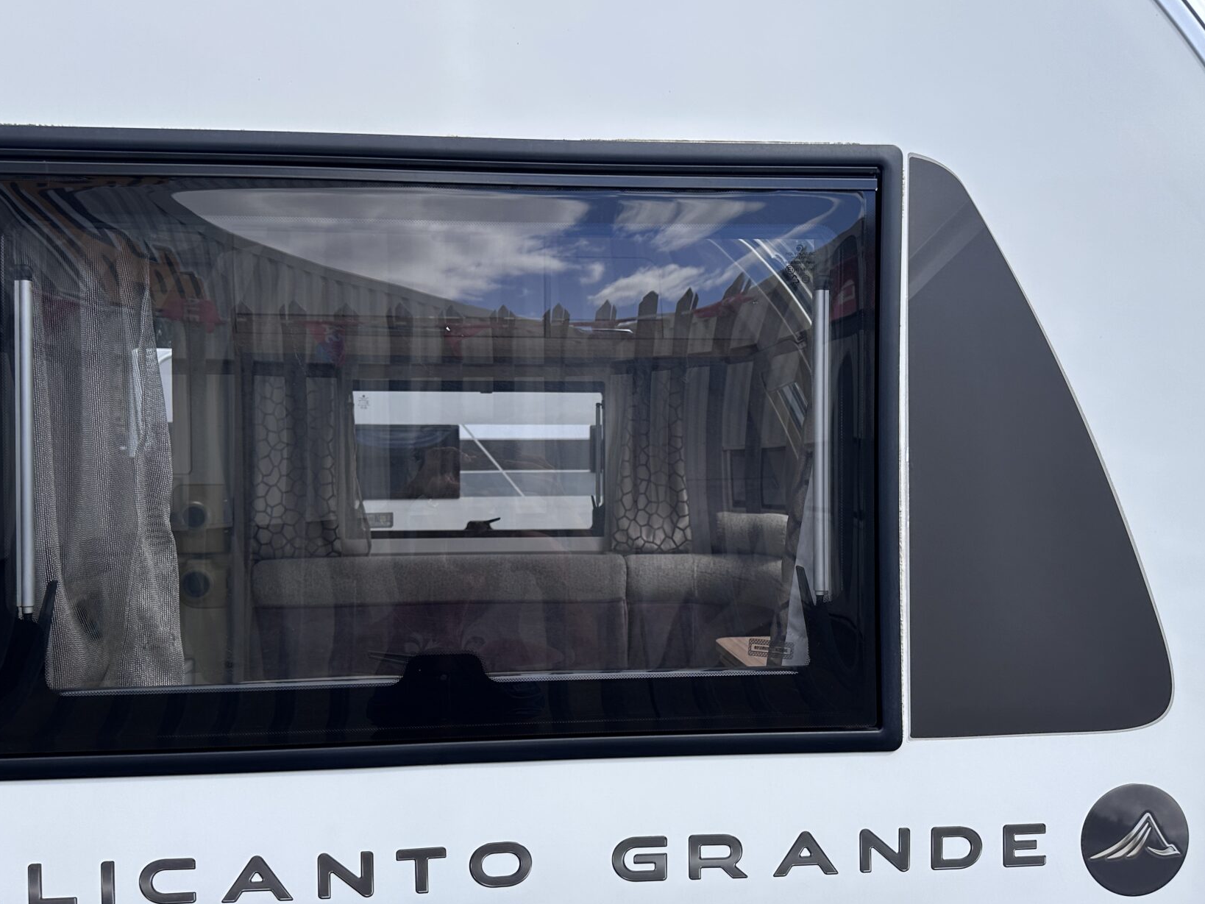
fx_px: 1044
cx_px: 580
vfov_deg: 46.8
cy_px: 482
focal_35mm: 30
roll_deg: +1.3
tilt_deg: -2.0
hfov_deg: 59.9
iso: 80
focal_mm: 6.86
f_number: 1.78
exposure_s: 1/2410
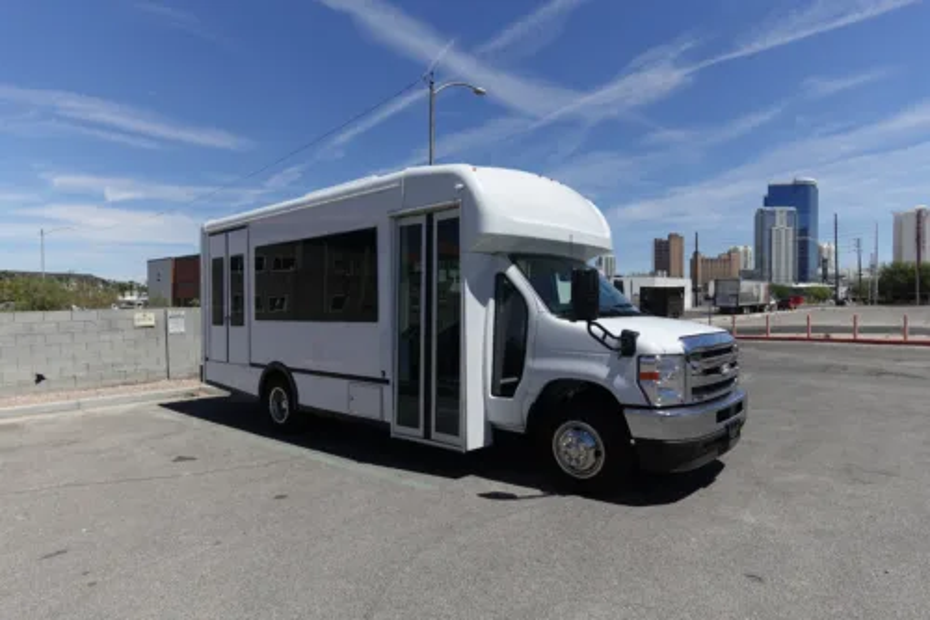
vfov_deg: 61.9
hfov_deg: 84.0
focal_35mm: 20
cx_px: 465
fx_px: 516
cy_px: 310
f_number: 2
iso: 125
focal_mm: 7.6
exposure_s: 1/2000
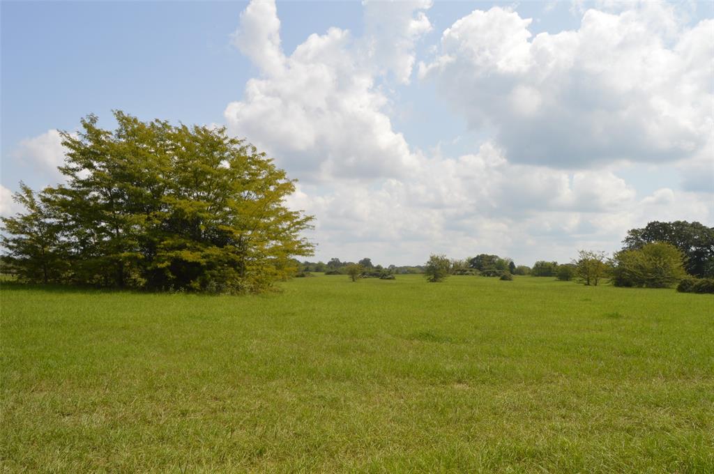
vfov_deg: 47.8
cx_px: 357
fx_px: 535
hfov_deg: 67.4
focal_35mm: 27
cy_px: 237
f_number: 11
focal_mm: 18
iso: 100
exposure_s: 1/200
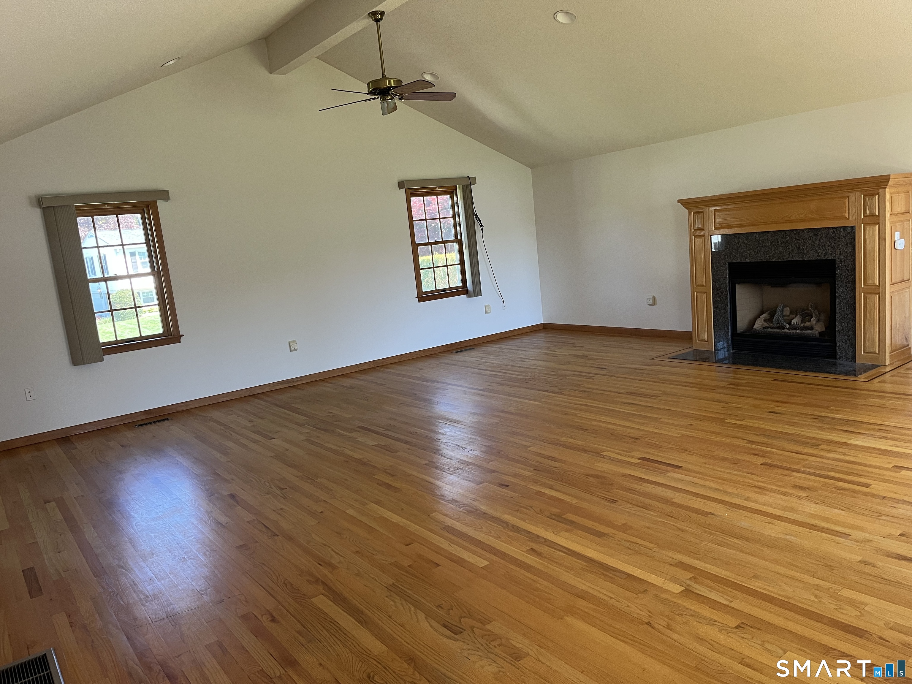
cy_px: 342
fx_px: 685
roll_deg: +6.1
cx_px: 456
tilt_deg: -9.3
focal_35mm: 26
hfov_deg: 67.3
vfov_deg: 53.1
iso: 125
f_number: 1.6
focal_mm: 5.1
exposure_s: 1/96
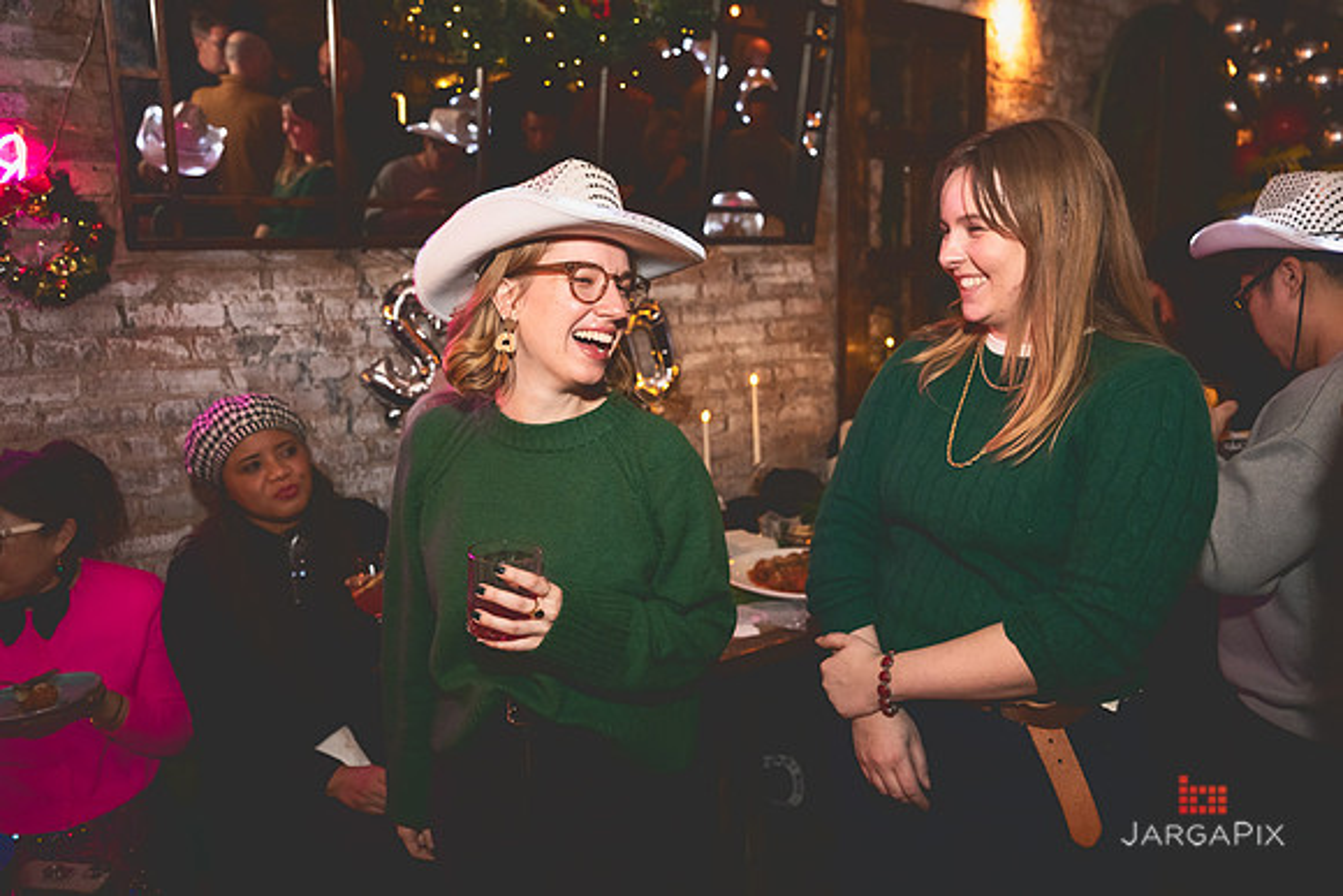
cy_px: 448
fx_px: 973
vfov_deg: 49.4
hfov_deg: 69.2
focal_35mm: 26
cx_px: 672
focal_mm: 25
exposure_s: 1/100
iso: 3200
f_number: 3.2
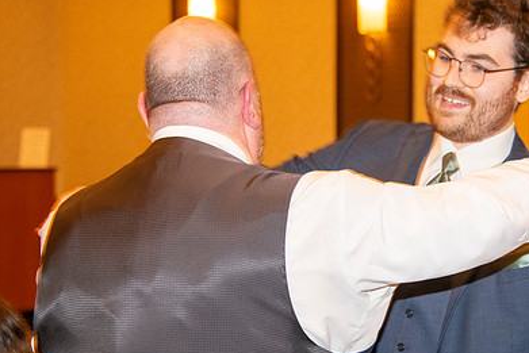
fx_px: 2249
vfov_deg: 9.0
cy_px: 225
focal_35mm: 153
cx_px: 404
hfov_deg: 13.4
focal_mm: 85
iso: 2000
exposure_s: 1/60
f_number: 5.6
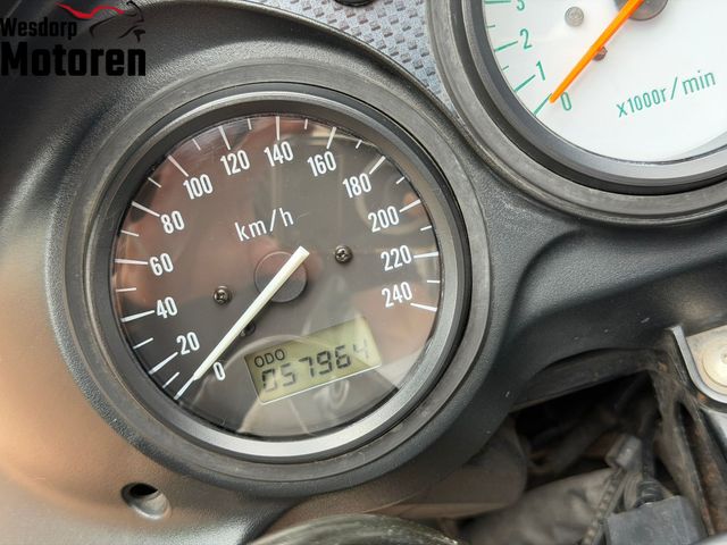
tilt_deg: -45.0
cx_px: 364
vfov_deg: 30.3
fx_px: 1008
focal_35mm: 48
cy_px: 272
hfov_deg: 39.7
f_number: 1.78
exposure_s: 1/232
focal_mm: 6.76
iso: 80
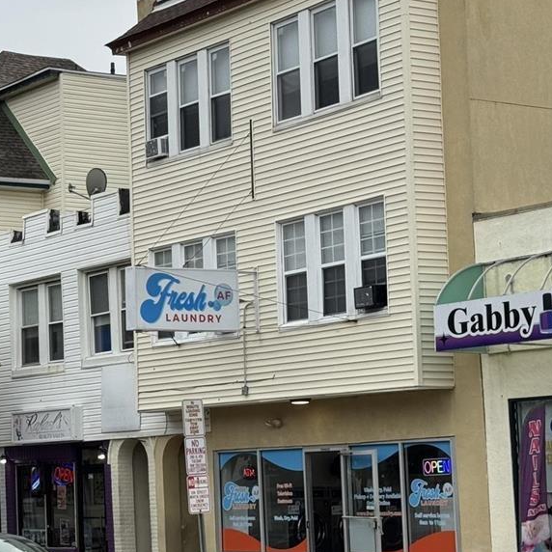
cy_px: 317
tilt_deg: +4.9
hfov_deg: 17.9
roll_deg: +0.5
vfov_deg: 18.3
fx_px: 1714
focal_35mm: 95
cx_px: 9
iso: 64
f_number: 1.78
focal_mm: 6.76
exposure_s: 1/3425
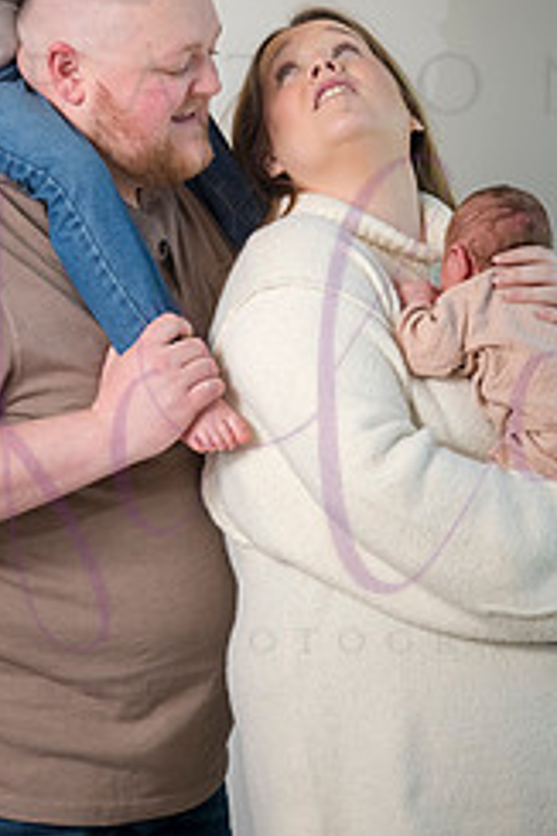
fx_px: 3625
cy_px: 205
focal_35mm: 156
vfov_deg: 13.1
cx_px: 249
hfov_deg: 8.8
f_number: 8
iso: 500
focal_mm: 85
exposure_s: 1/250
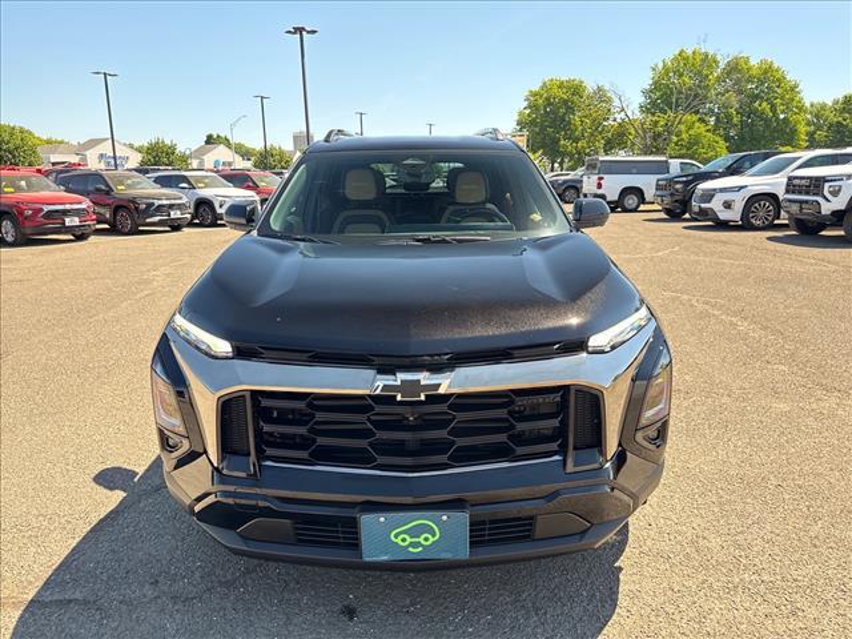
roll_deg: +1.1
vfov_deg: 56.8
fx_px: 591
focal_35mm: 24
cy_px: 320
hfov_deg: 71.6
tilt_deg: -11.5
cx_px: 426
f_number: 1.78
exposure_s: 1/251
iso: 100
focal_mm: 6.76
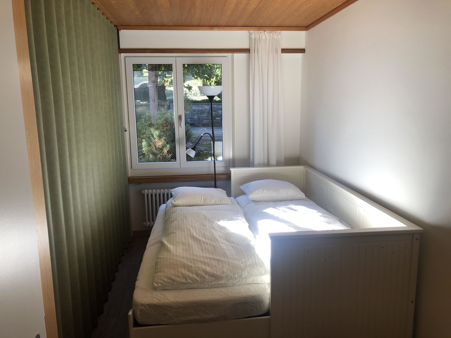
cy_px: 169
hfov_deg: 63.4
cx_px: 226
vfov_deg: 49.7
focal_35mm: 28
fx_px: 365
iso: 25
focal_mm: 4
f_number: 1.8
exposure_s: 1/100
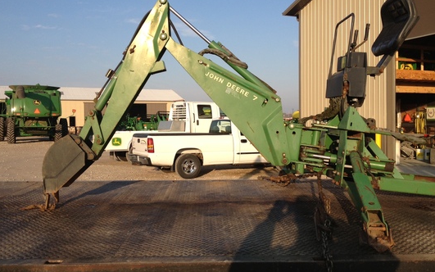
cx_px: 213
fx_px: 451
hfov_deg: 51.5
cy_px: 129
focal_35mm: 38
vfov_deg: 33.6
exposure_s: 1/1175
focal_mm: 4.28
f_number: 2.4
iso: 50
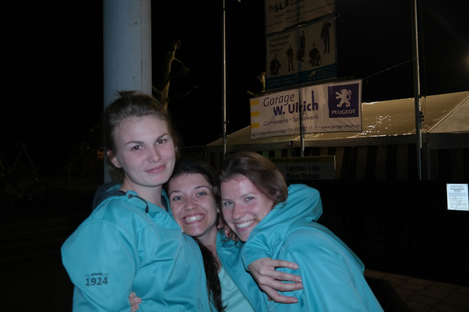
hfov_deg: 63.7
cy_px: 156
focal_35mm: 29
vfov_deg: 44.9
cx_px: 234
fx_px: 378
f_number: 3.5
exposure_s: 1/40
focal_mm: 19
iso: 400
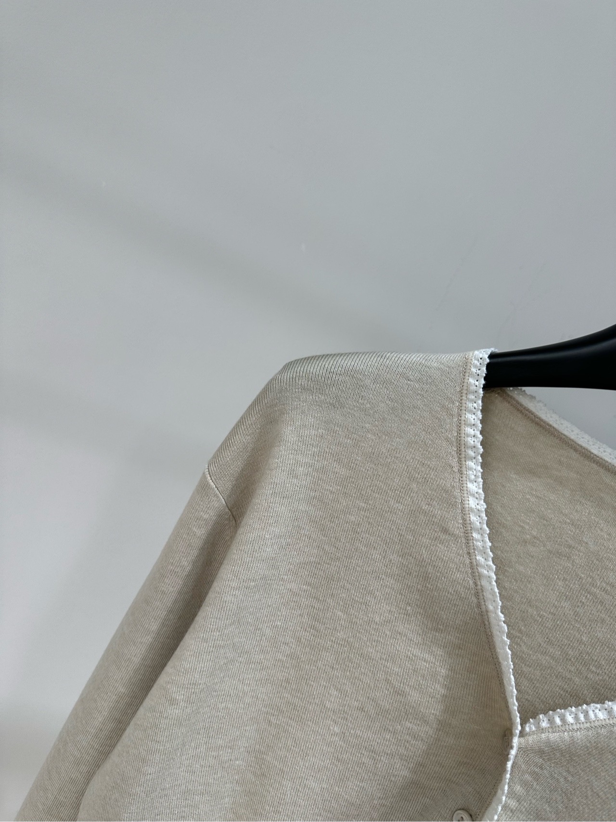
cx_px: 308
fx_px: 570
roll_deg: -26.7
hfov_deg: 56.8
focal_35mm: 24
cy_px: 411
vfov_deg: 71.6
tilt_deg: -11.5
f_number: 1.78
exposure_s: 1/296
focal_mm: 6.86
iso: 80
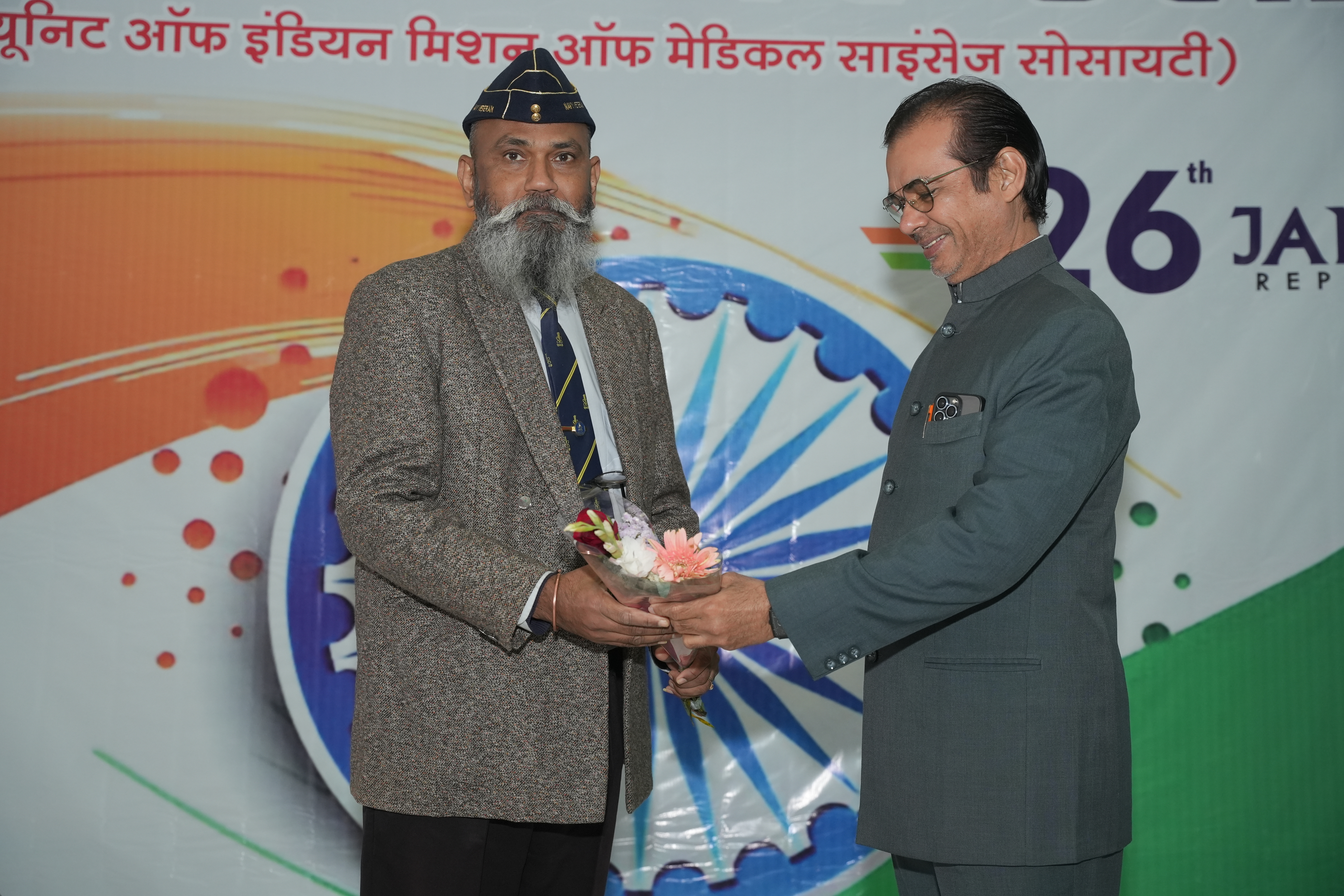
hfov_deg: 42.3
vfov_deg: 28.9
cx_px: 672
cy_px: 448
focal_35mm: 46
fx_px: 1736
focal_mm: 46.5
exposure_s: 1/200
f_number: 4.5
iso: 1600
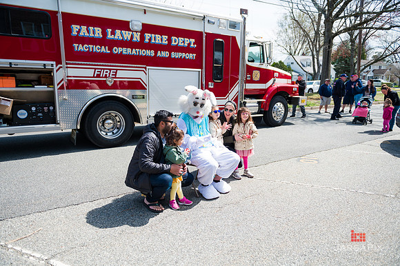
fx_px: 267
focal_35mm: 24
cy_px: 133
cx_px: 200
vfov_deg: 53.1
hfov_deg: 73.8
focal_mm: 24
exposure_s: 1/2000
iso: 200
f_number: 4
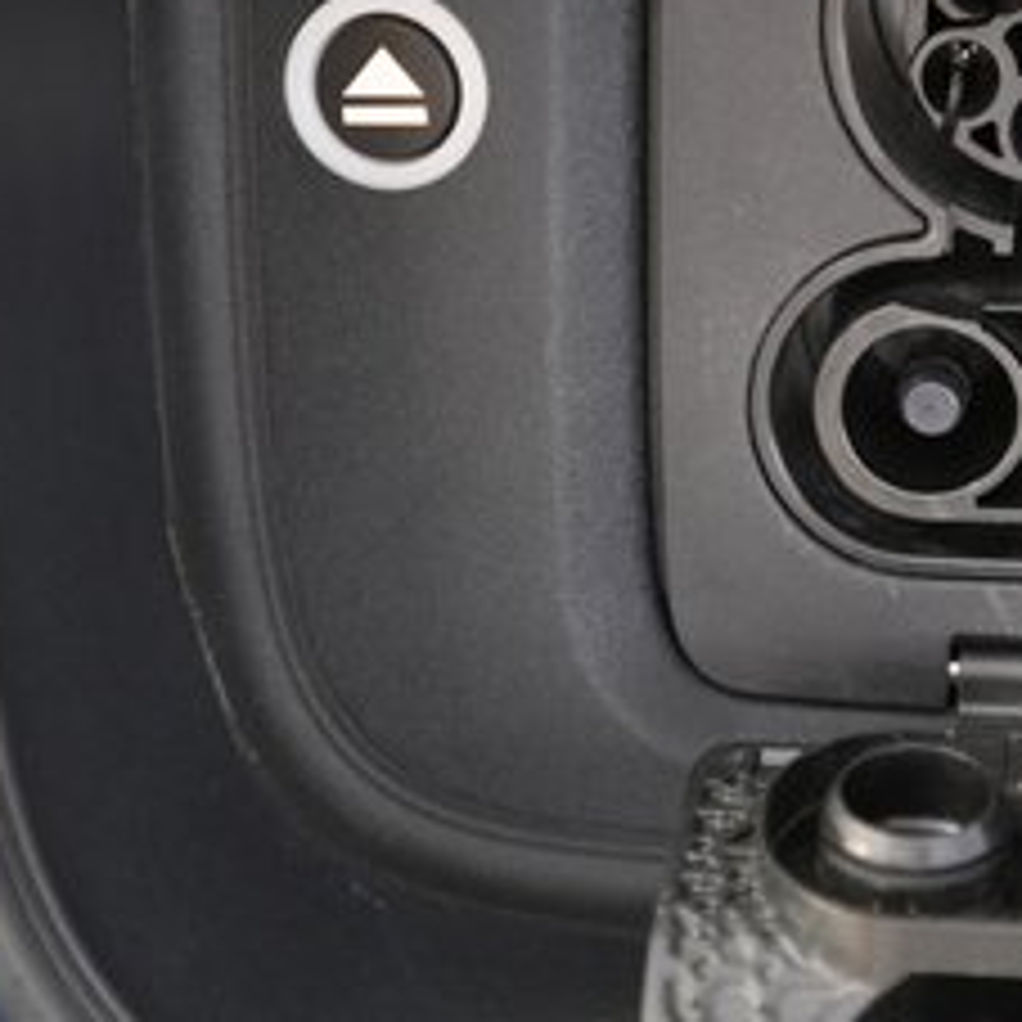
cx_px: 873
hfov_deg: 25.1
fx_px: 2238
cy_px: 180
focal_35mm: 67
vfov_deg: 25.2
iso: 2500
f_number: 2.8
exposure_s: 1/60
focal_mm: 28
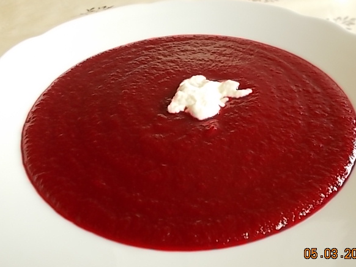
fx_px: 339
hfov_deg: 55.3
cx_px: 195
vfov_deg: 42.9
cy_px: 141
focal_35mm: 33
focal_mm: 5.3
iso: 100
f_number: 3.4
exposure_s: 1/25
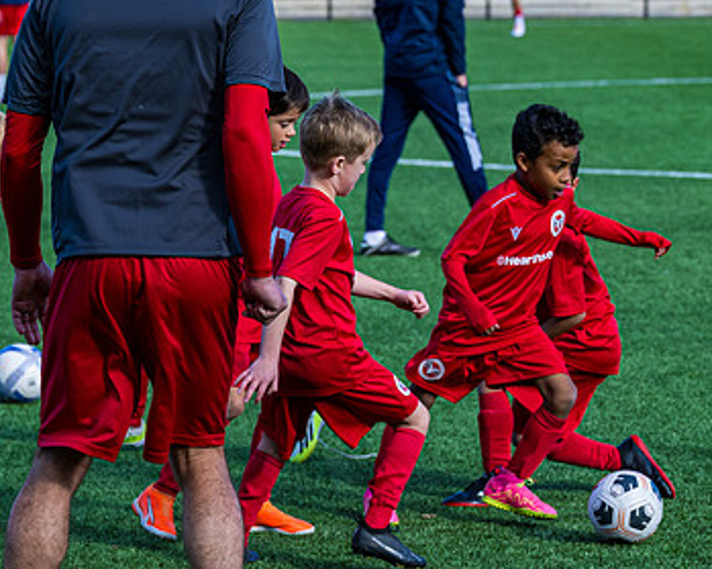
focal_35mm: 195
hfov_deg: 9.9
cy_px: 361
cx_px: 175
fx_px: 4108
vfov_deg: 7.9
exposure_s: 1/2000
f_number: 4
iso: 400
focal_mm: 70
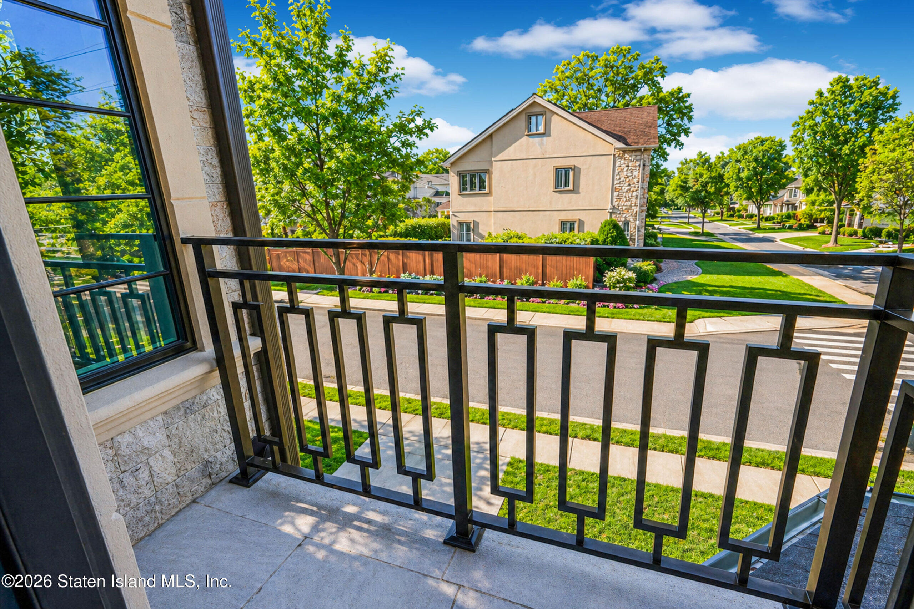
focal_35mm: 16
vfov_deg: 72.1
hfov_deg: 95.0
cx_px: 457
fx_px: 419
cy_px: 304
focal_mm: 16.5
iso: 64
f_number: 7.1
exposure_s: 1/100
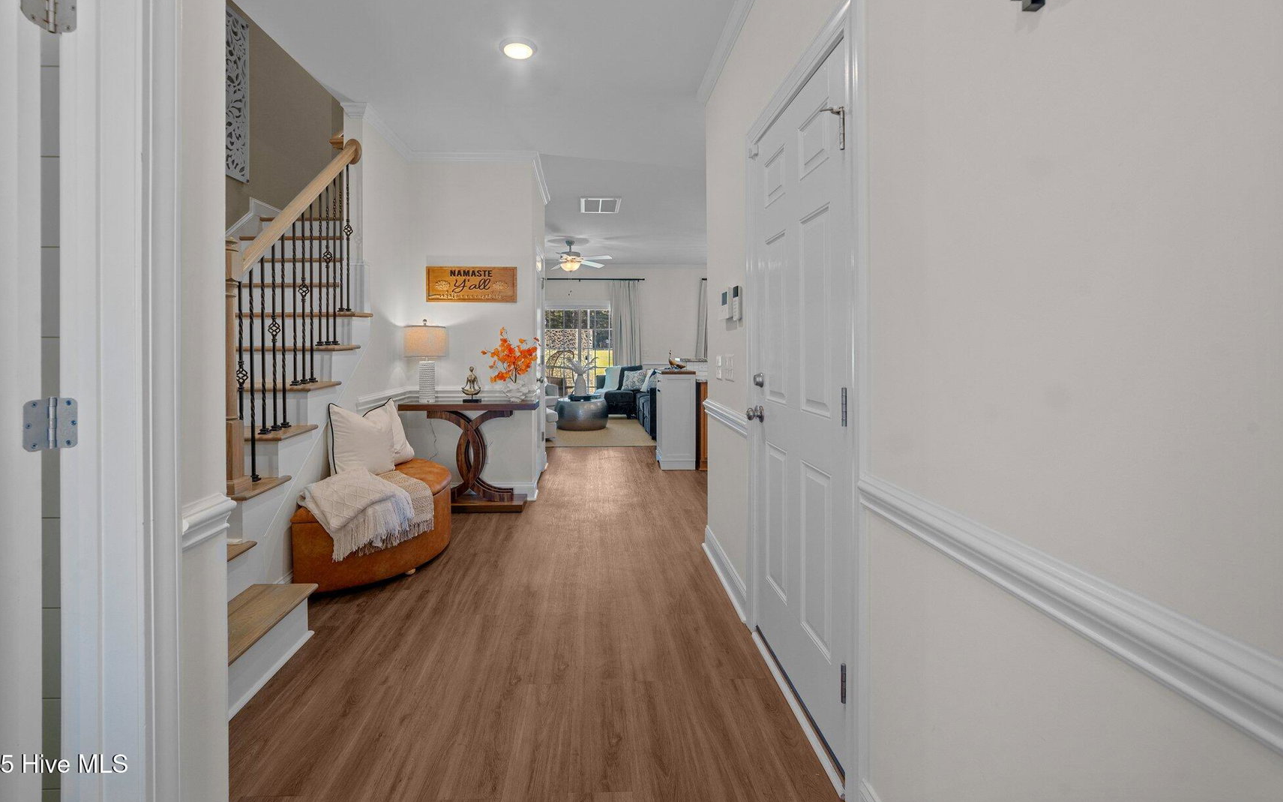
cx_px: 610
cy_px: 355
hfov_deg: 101.4
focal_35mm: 15
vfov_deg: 74.5
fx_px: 524
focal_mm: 14
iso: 250
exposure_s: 1/10
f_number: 8
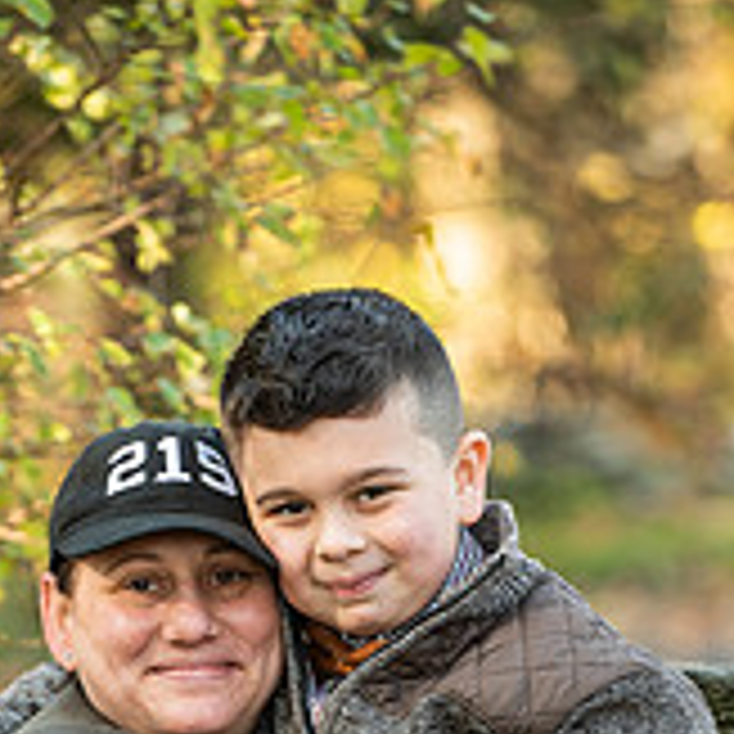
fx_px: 7893
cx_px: 293
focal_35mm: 329
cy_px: 896
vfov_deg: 5.3
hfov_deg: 5.3
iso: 320
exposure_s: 1/200
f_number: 3.5
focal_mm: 140
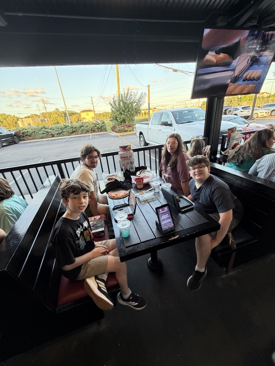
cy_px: 183
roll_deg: +5.5
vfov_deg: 102.1
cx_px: 138
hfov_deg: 85.7
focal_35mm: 14
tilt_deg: -24.5
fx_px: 148
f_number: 2.2
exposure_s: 1/121
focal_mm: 2.22
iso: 125
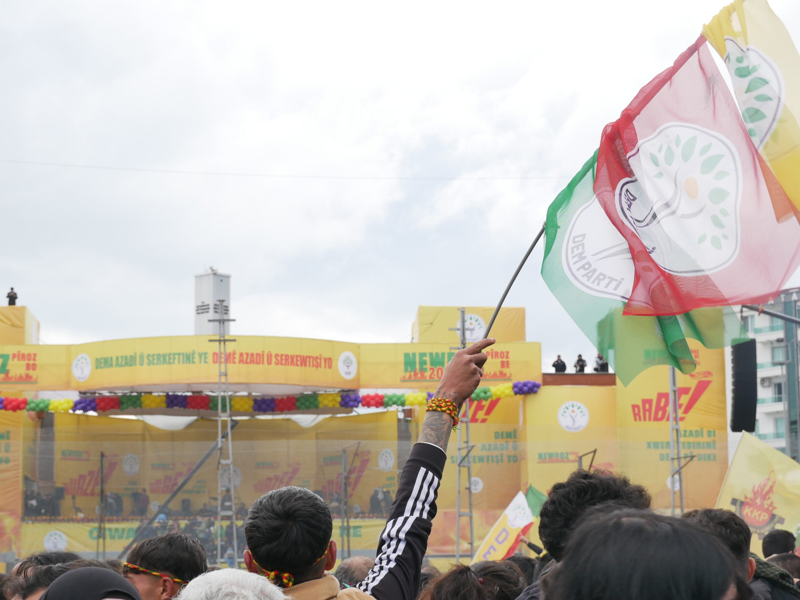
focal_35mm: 76
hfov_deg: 25.7
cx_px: 409
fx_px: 1757
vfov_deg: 19.4
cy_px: 310
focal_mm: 35
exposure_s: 1/200
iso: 200
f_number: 7.1
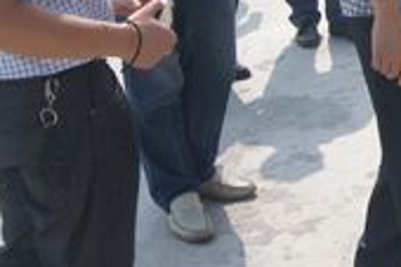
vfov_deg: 13.4
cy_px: -122
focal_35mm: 97
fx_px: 1079
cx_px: 488
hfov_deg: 19.7
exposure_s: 1/200
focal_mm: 22
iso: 200
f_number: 10
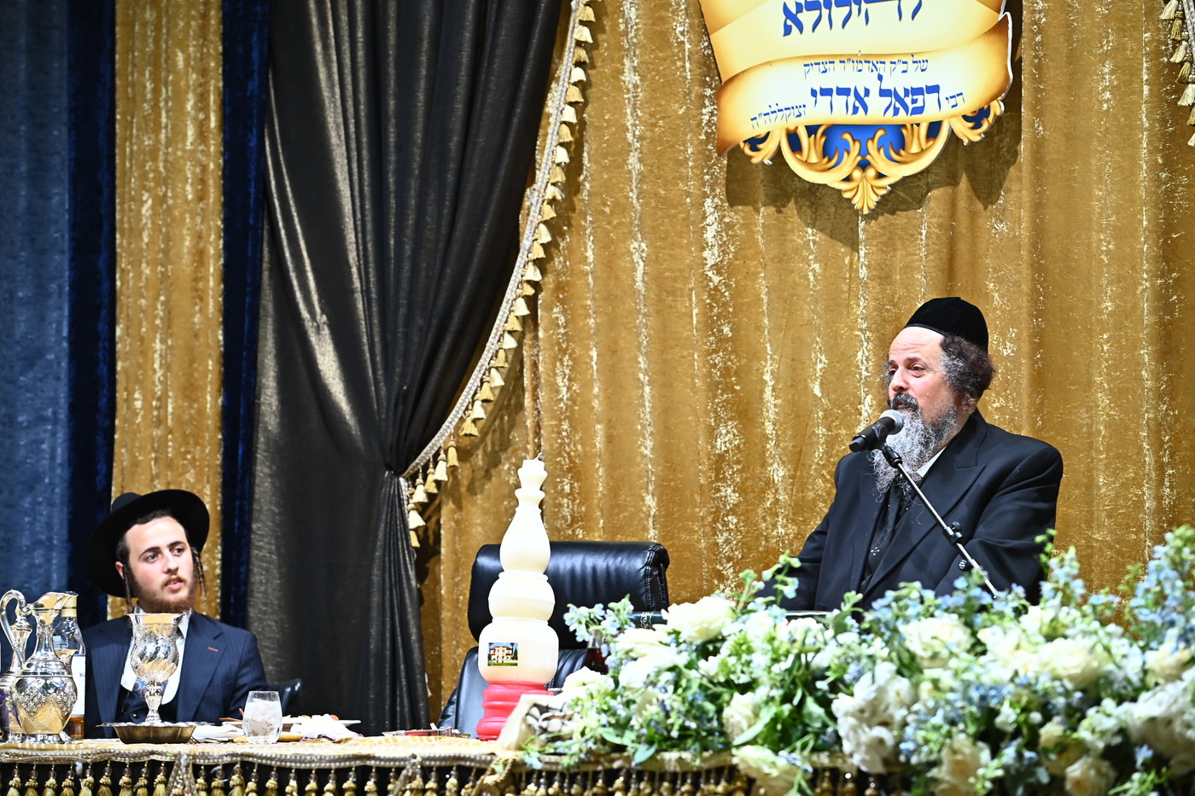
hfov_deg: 15.2
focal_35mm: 135
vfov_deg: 10.2
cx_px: 598
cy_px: 398
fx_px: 4480
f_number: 4.5
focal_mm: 135
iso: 1250
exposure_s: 1/160
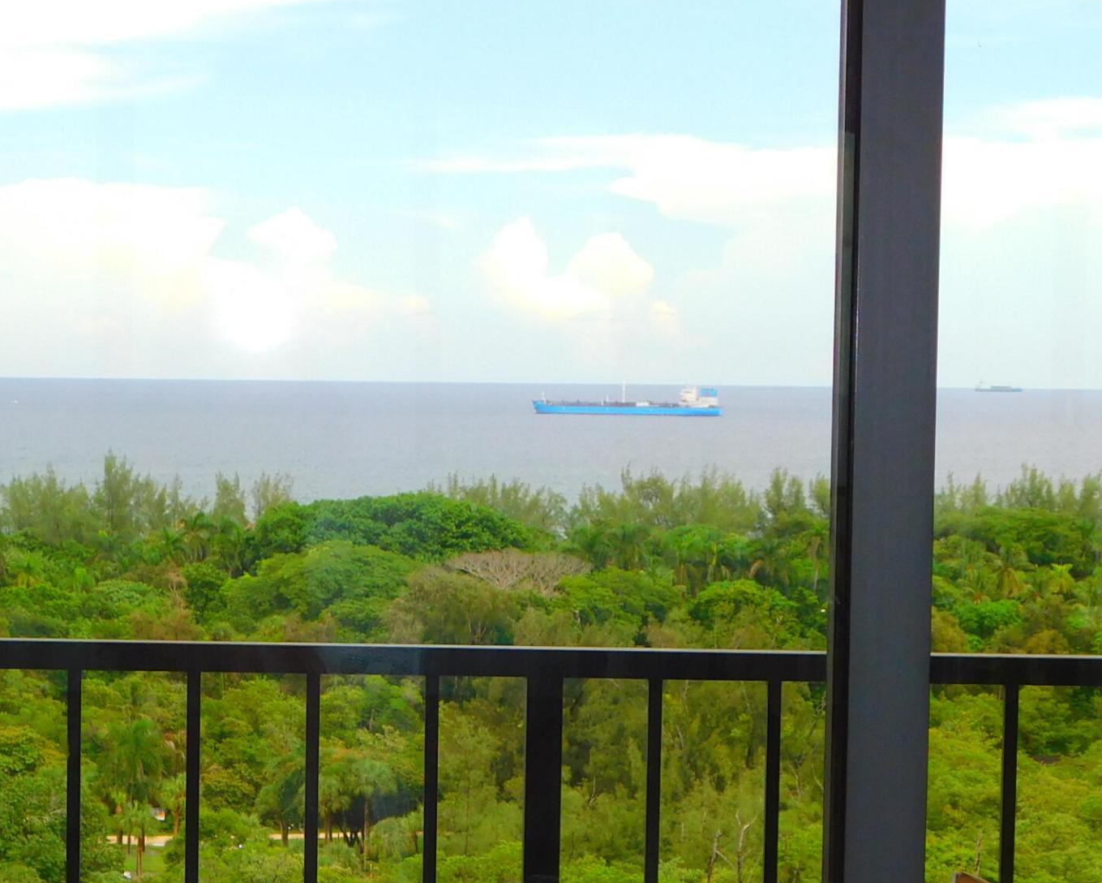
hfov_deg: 15.7
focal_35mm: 122
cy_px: 821
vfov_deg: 12.5
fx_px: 3980
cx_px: 338
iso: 125
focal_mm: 10.4
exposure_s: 1/200
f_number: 4
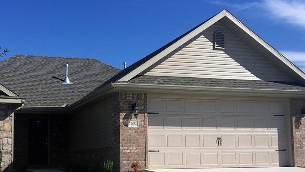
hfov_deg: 40.8
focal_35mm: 50
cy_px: 119
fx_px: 404
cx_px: 100
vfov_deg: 23.8
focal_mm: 4.15
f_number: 2.2
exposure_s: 1/2825
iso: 32
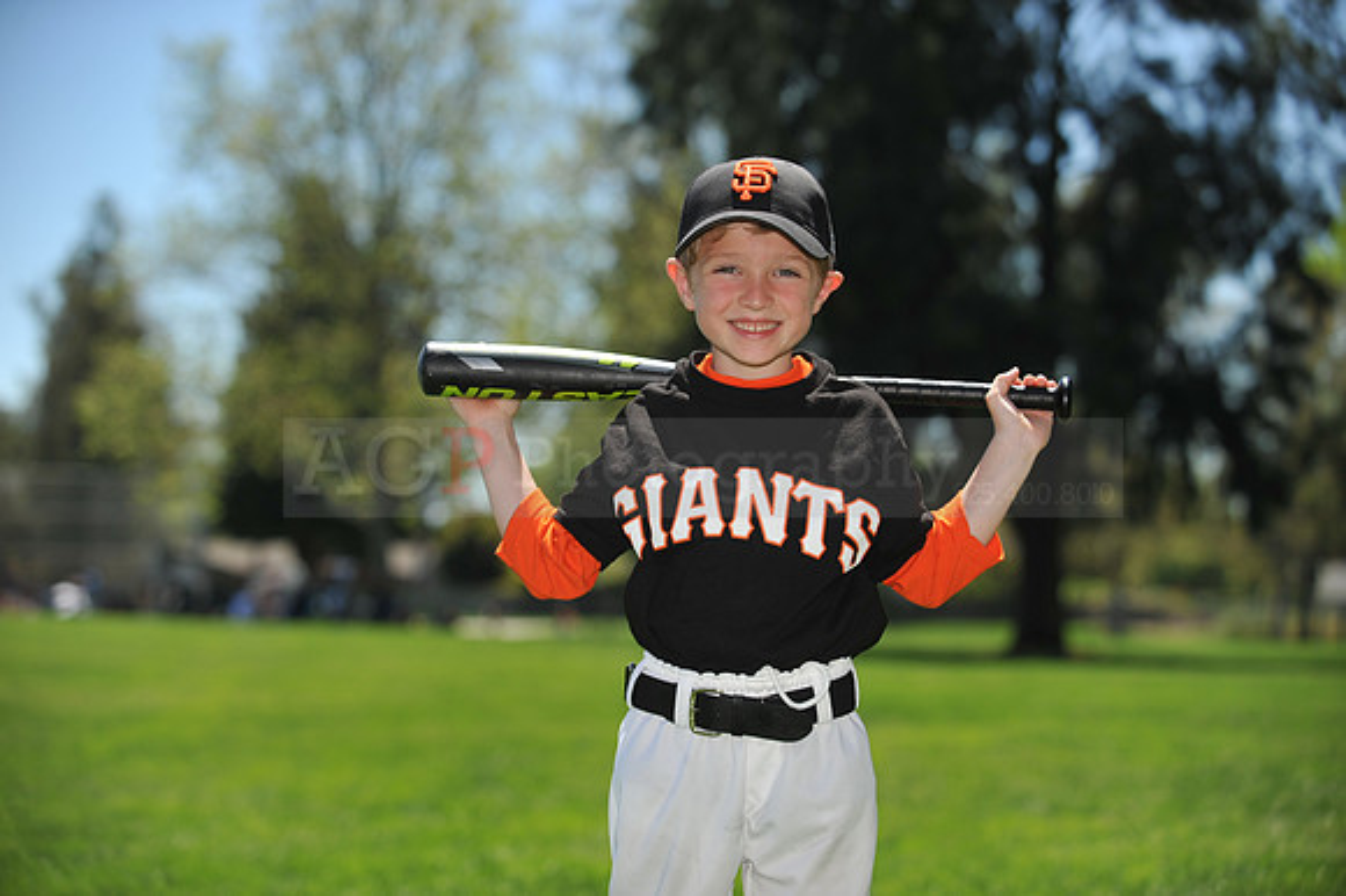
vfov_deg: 15.9
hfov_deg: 23.7
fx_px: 3213
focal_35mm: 86
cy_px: 448
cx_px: 673
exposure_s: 1/2000
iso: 200
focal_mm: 86
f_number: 4
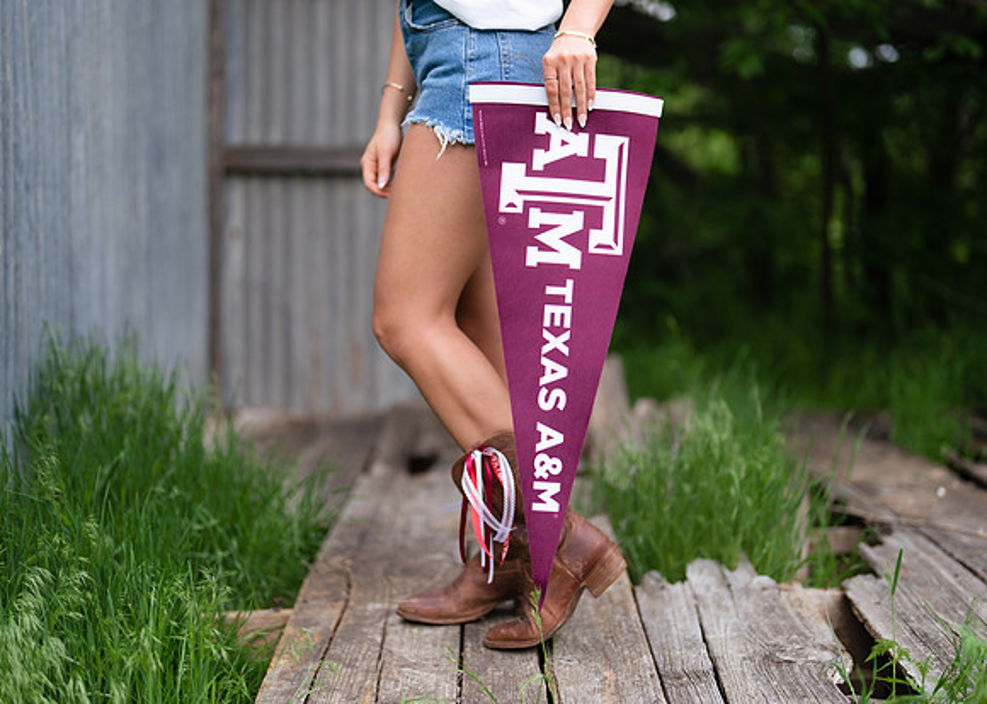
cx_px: 519
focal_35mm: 53
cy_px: 352
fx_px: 1475
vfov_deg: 26.9
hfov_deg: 37.0
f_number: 1.2
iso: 125
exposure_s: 1/640
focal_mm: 50
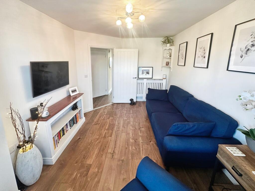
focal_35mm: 14
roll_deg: +0.5
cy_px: 96
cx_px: 128
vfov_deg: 85.7
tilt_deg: -14.6
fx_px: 103
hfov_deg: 102.1
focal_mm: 2.22
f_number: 2.2
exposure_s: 1/50
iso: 200
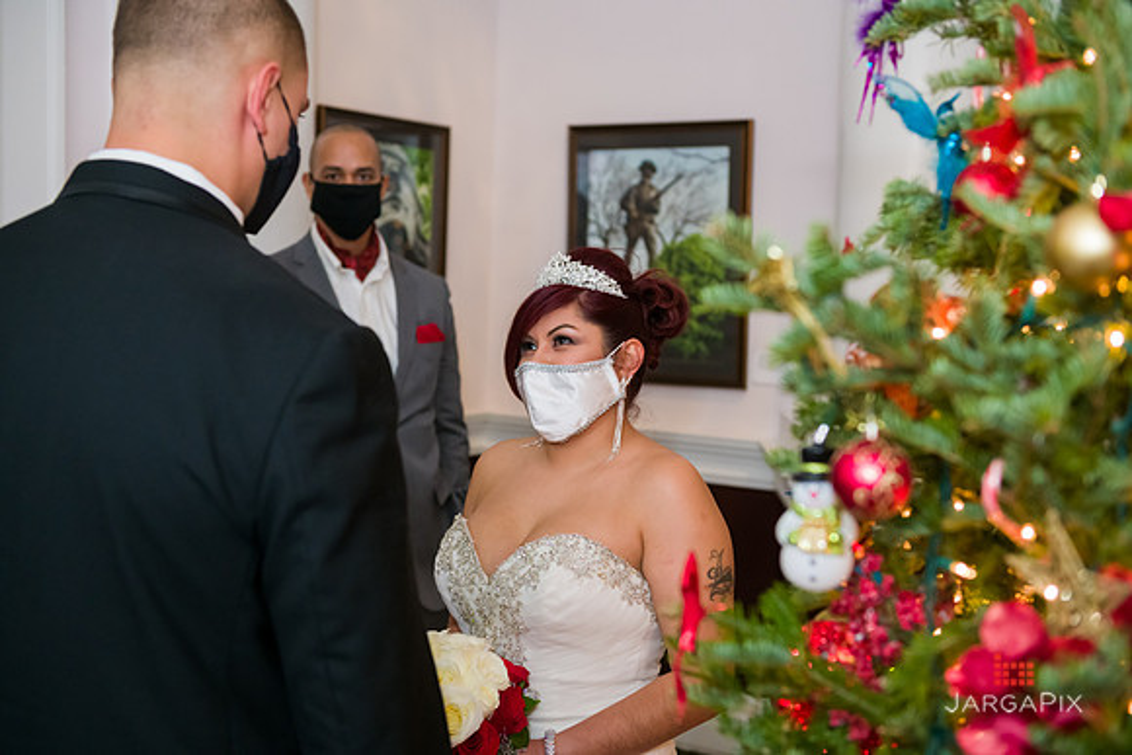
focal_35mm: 48
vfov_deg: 28.1
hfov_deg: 41.1
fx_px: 1510
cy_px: 378
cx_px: 566
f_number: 3.2
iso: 1600
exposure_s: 1/125
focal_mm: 48
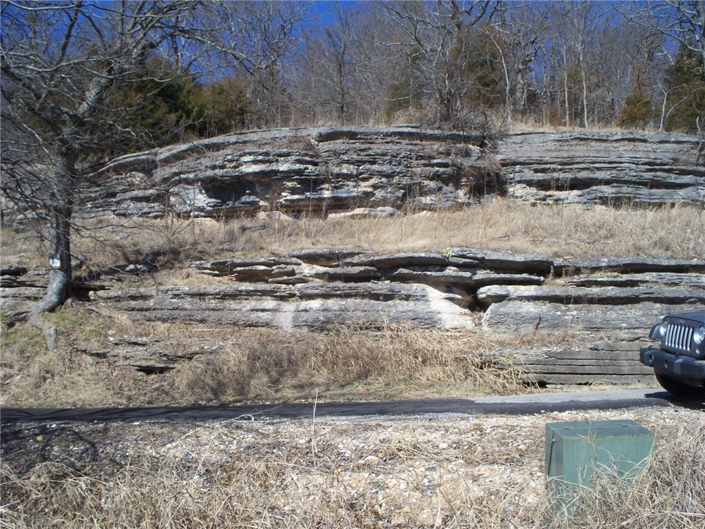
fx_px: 733
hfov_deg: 51.4
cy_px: 264
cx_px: 352
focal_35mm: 36
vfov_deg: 39.7
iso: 64
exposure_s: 1/320
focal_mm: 7.54
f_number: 5
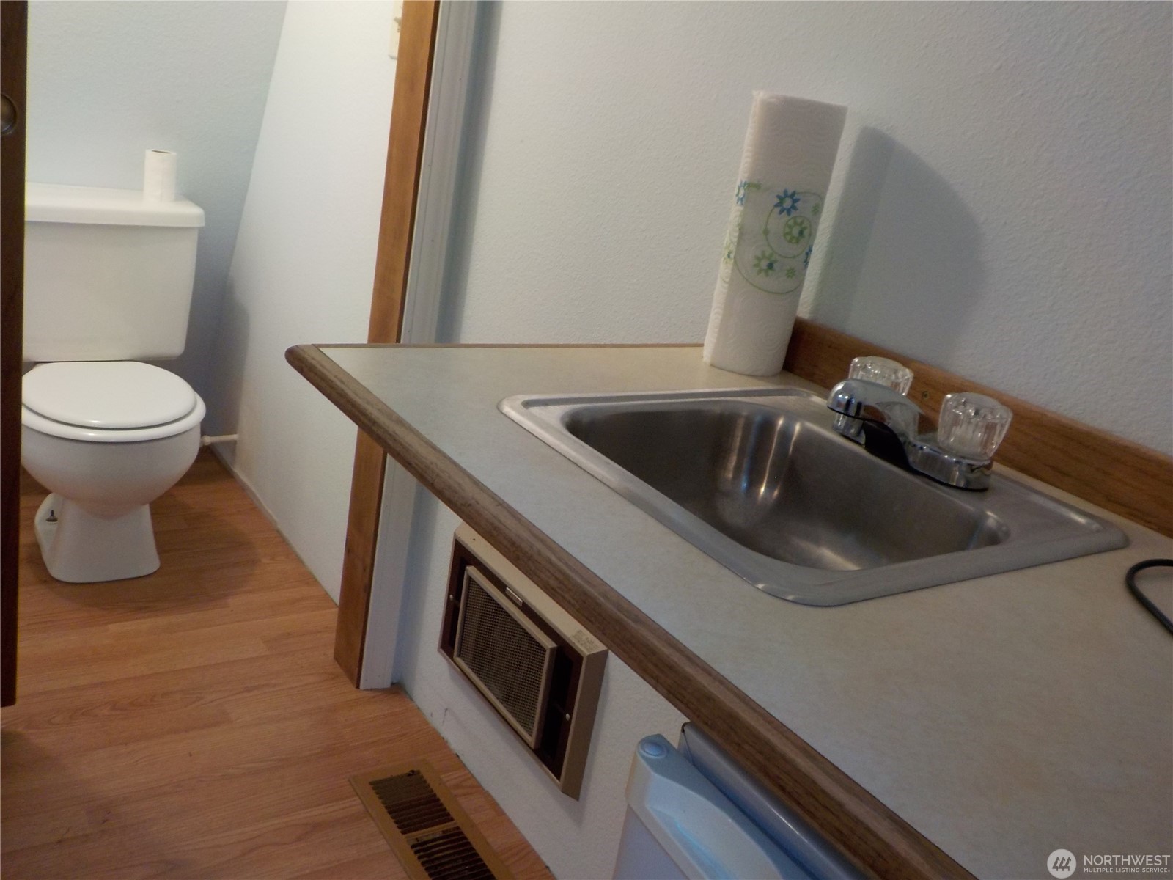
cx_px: 586
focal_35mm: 30
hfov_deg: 60.0
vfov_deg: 46.8
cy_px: 440
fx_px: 1017
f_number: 3.3
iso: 180
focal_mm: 4.1
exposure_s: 1/30
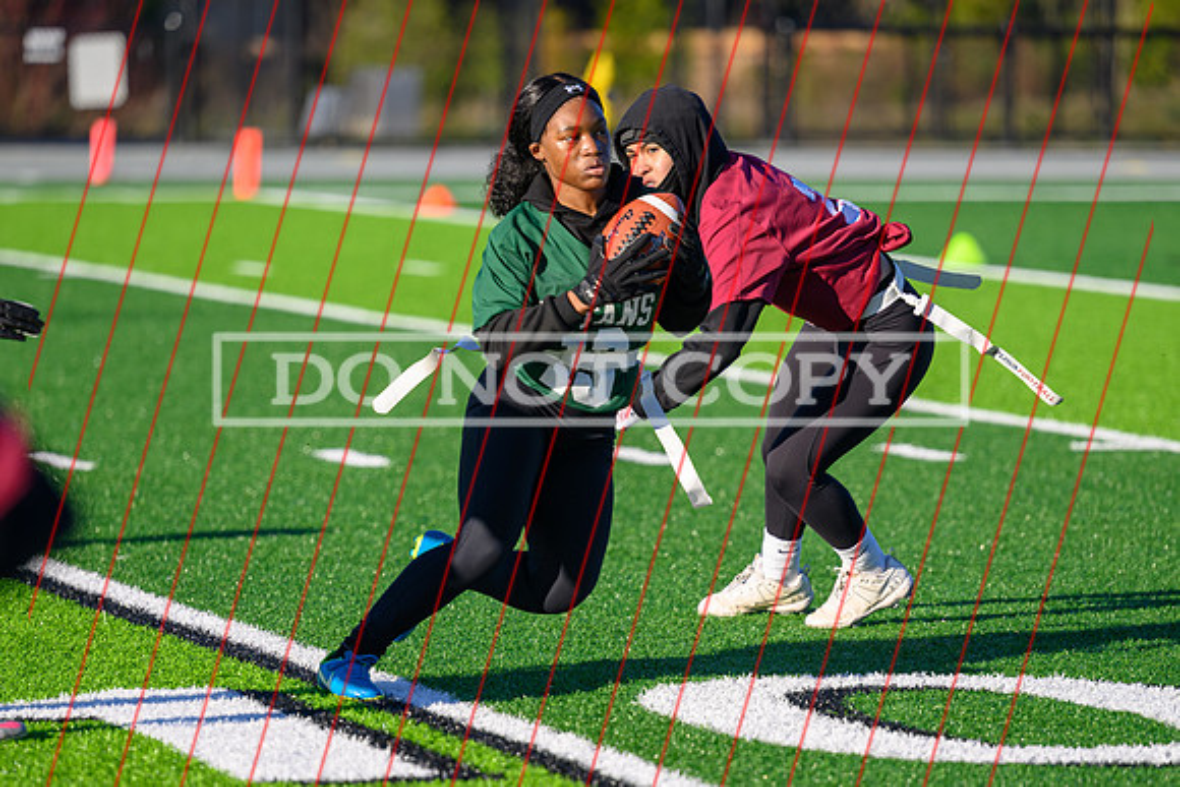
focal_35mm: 234
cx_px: 581
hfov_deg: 8.8
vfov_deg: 5.9
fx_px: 7674
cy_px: 474
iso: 110
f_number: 2.8
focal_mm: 170
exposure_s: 1/1250
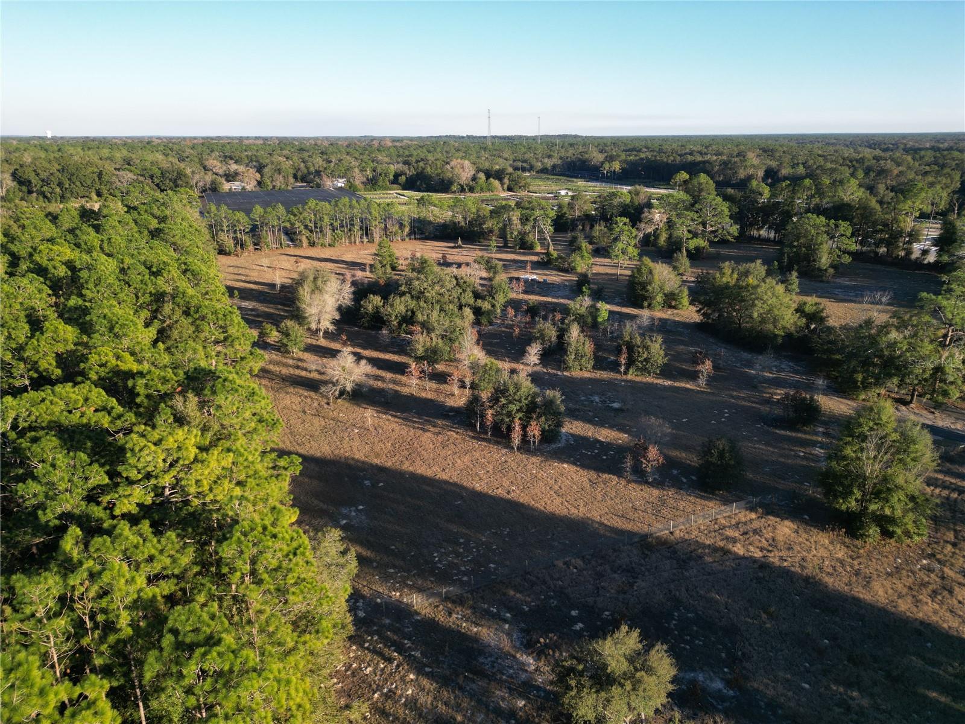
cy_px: 362
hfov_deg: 71.6
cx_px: 482
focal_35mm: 24
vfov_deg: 56.8
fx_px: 669
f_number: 1.7
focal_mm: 6.72
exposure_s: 1/1000
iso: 110
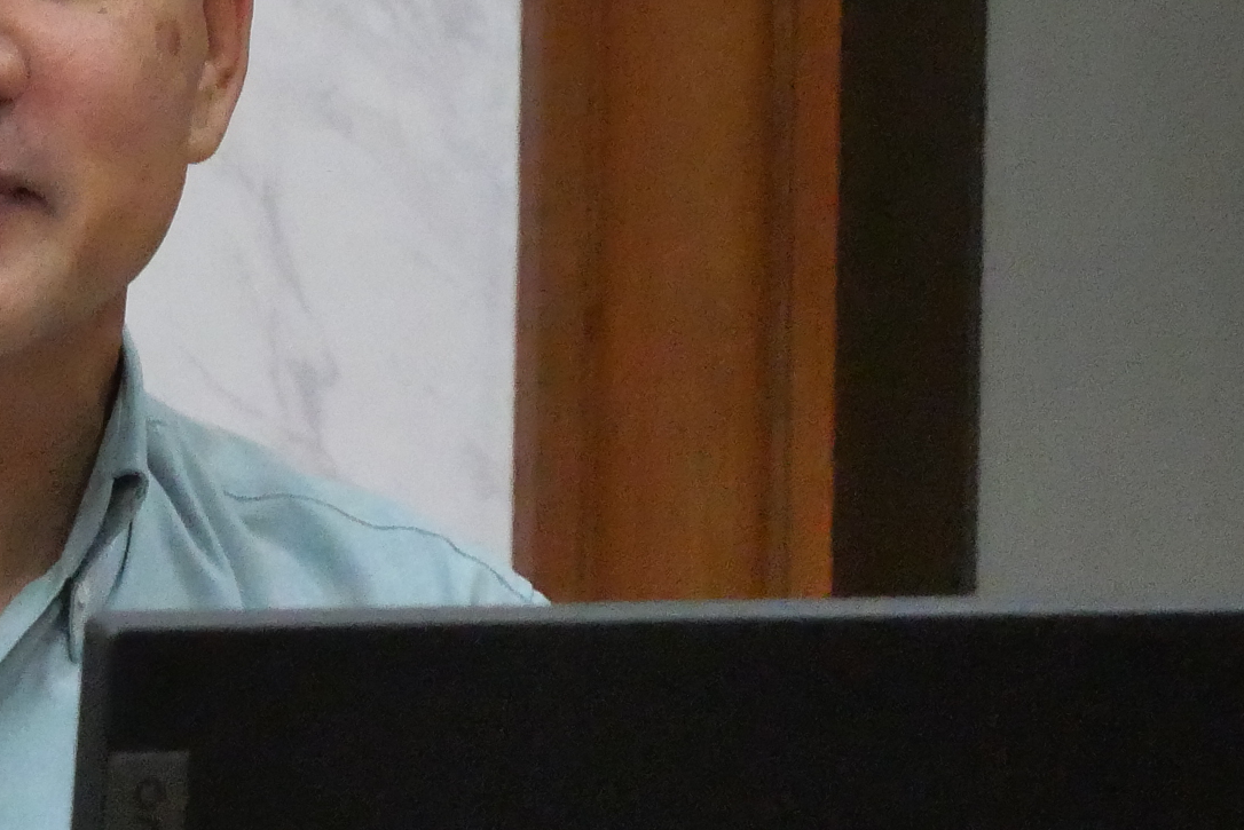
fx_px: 14657
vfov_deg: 3.2
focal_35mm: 424
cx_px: -276
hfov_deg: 4.8
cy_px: 672
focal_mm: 60
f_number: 5.6
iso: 6400
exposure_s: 1/125
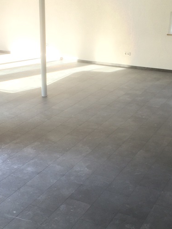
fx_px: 391
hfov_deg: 24.8
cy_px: 135
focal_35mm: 59
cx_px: 79
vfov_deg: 32.6
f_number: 2.2
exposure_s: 1/40
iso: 40
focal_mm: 4.12
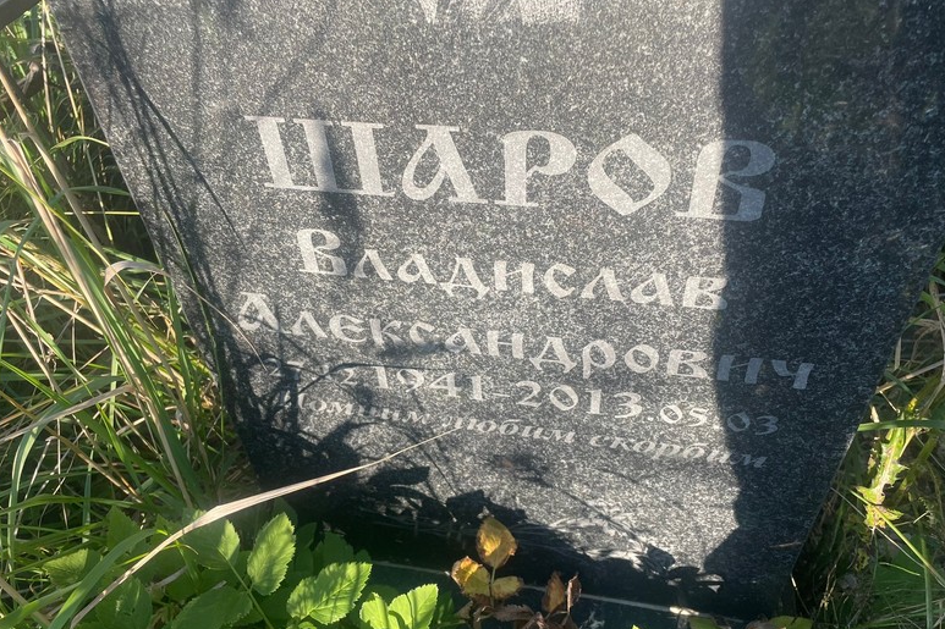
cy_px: 335
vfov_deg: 46.4
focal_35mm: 28
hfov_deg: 65.5
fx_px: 735
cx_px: 476
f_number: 1.6
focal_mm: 4.2
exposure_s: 1/581
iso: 32
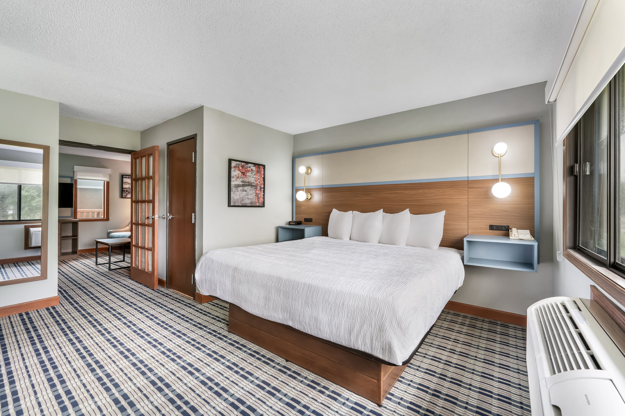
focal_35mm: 14
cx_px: 312
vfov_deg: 79.1
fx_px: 252
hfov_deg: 102.3
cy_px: 208
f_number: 8
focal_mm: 14.5
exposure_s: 1/80
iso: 500
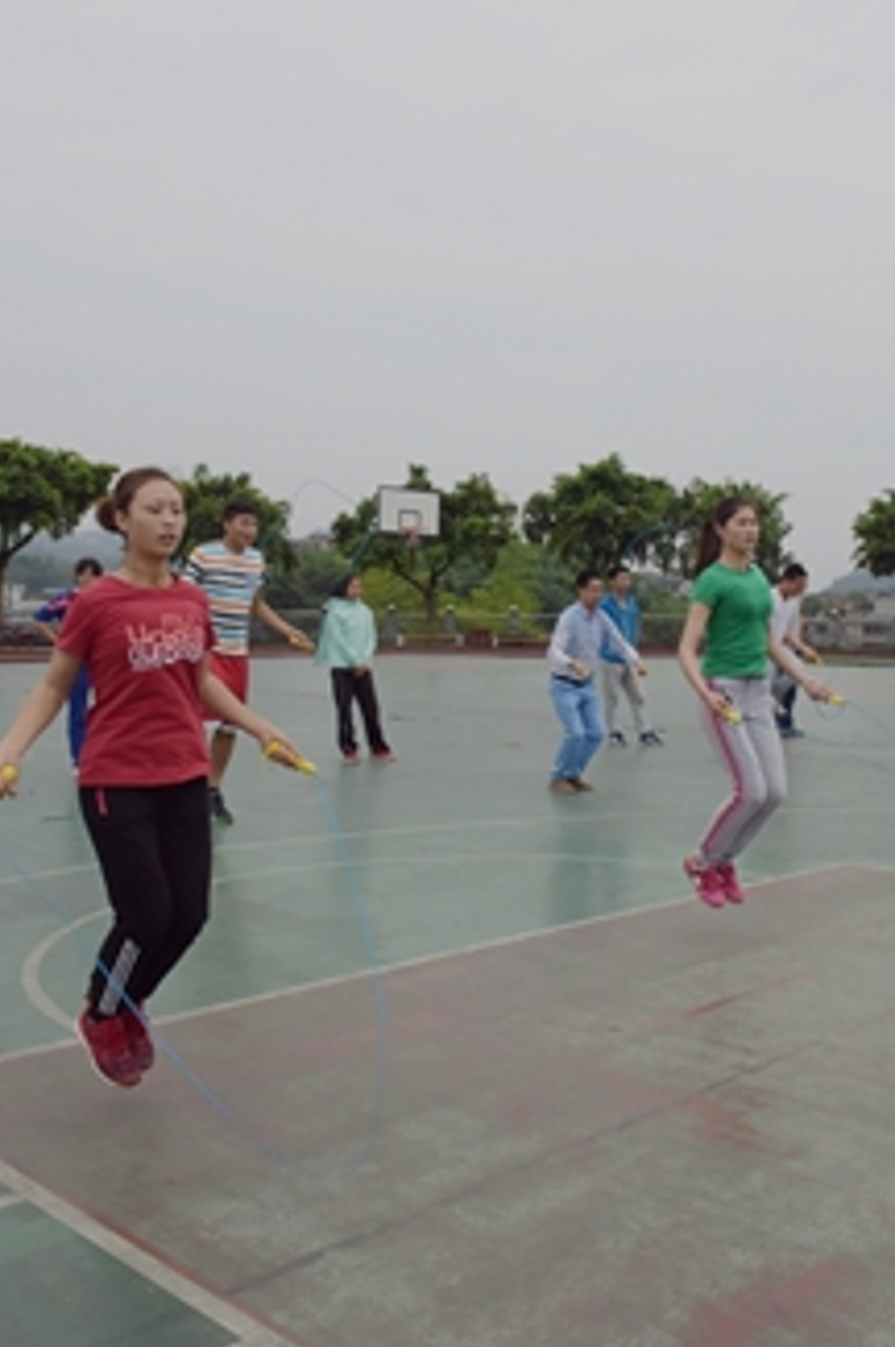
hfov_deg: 35.3
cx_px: 634
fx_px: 1383
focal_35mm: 37
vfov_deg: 51.9
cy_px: 667
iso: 1600
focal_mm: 24
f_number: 18
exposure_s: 1/1000
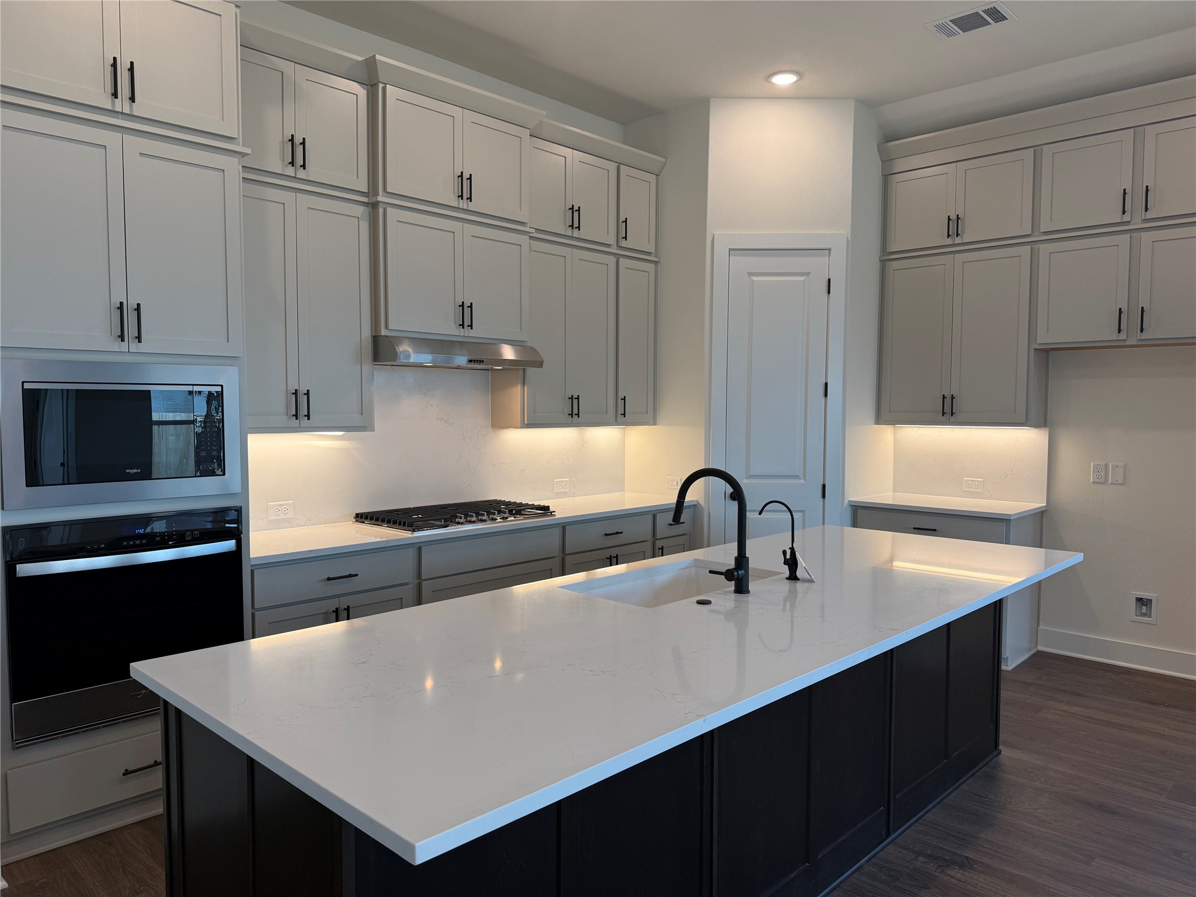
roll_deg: +0.1
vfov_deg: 56.8
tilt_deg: -2.7
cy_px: 448
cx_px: 598
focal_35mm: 24
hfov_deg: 71.6
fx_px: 829
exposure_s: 1/184
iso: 100
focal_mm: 6.76
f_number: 1.78
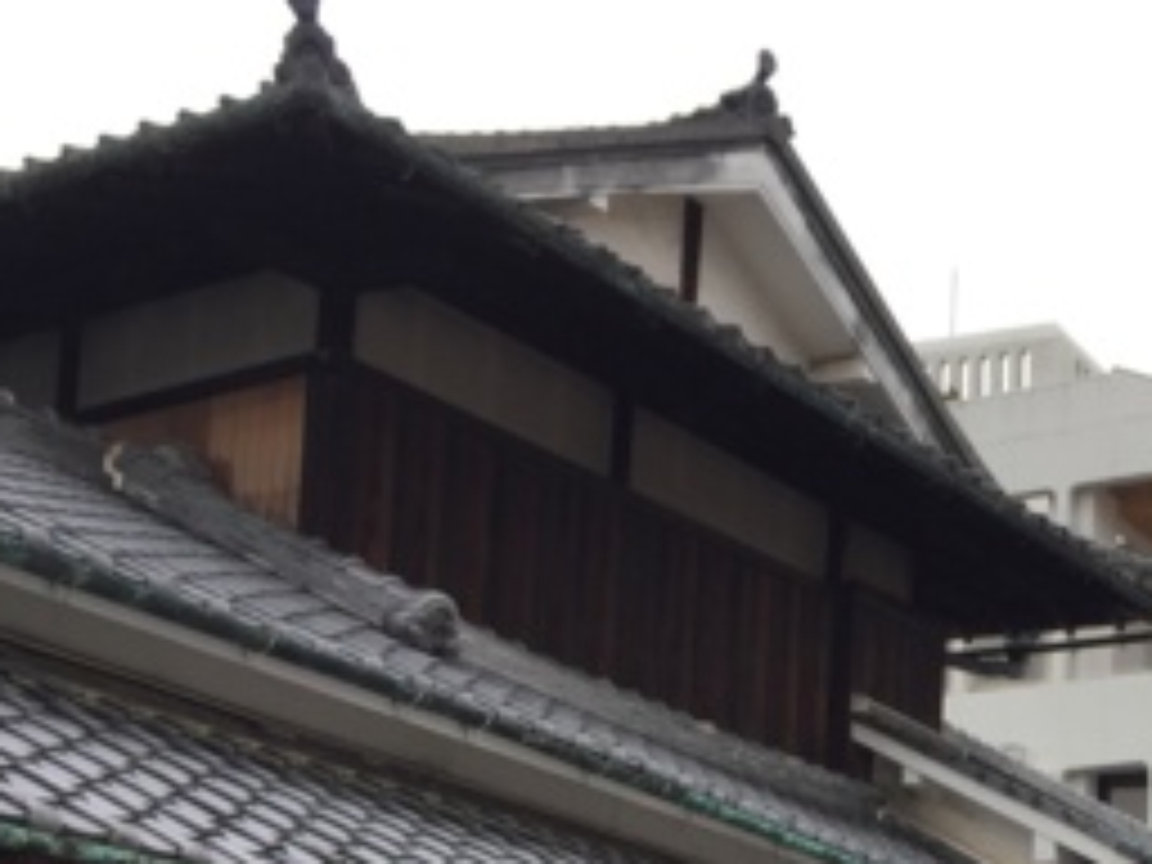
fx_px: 2263
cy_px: 986
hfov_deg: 26.8
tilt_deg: +6.4
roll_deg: -1.7
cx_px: 1184
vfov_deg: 20.5
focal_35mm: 68
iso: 32
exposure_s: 1/181
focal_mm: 4.15
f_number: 2.2
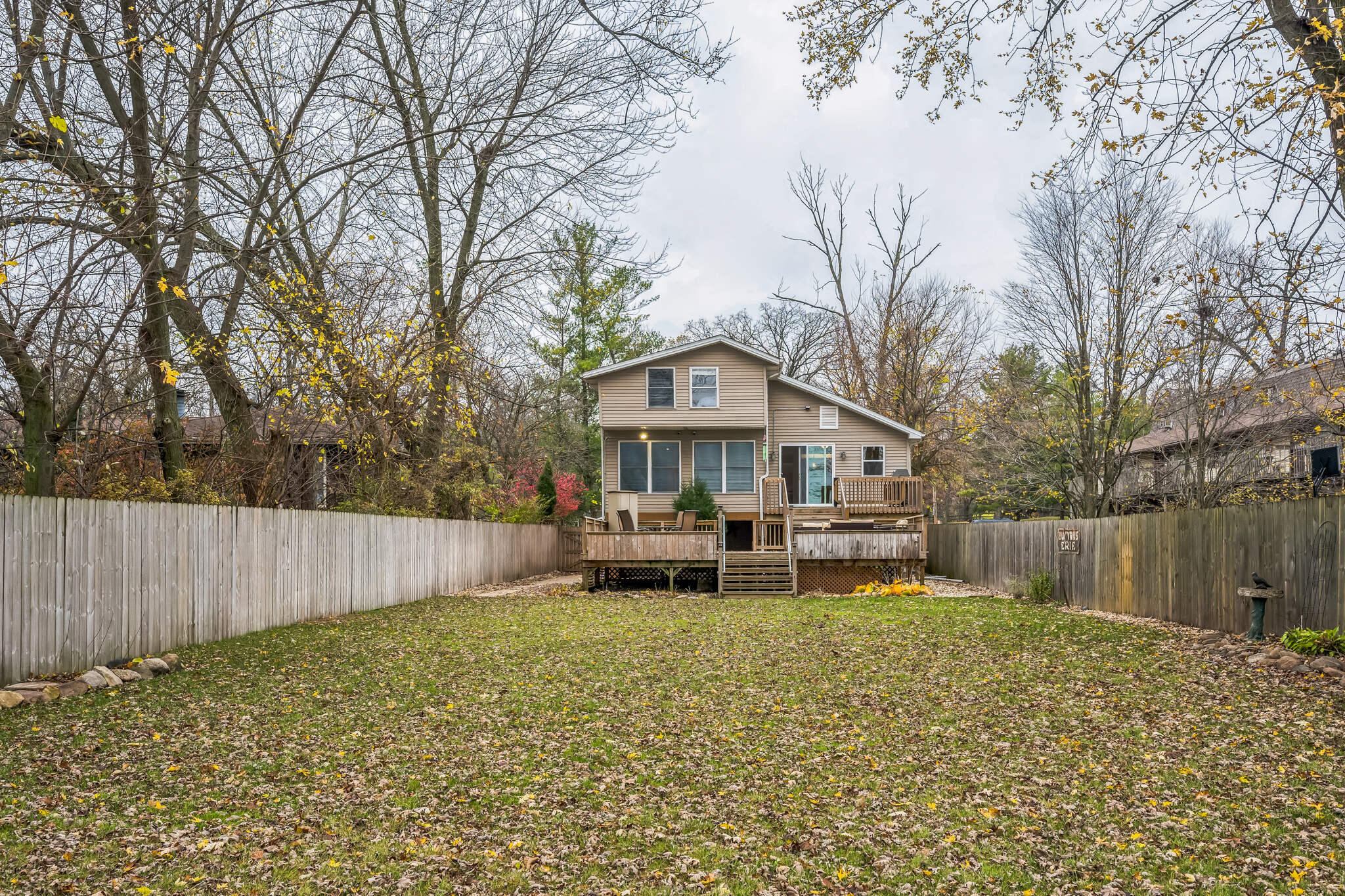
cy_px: 448
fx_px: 1121
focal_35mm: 30
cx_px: 672
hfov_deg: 61.9
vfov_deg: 43.6
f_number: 8
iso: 200
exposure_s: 1/50
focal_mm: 30
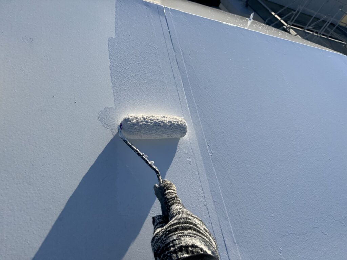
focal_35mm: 24
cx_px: 174
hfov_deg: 71.6
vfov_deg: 56.8
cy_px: 130
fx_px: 241
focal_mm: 6.76
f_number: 1.78
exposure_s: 1/6410
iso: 80
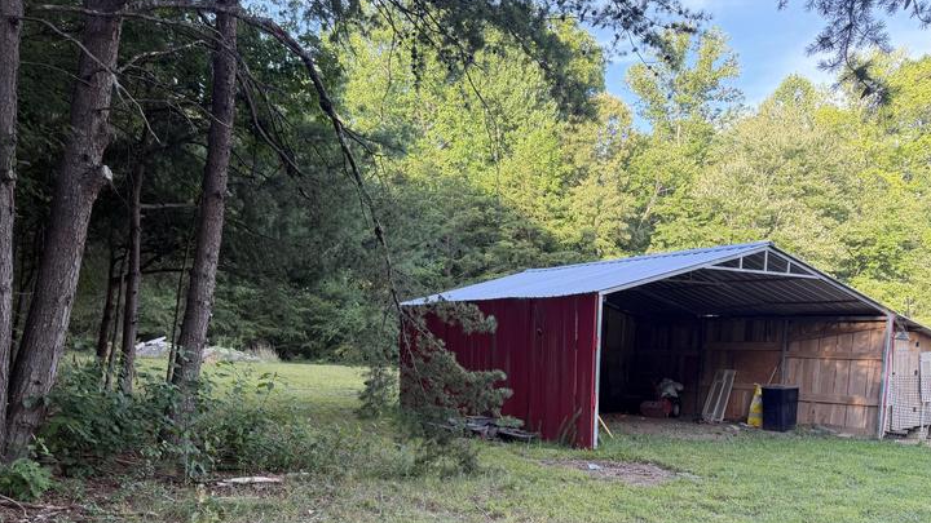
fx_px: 765
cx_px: 436
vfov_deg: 36.9
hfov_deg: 62.6
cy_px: 393
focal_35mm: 31
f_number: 1.78
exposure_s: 1/175
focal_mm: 6.76
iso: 80
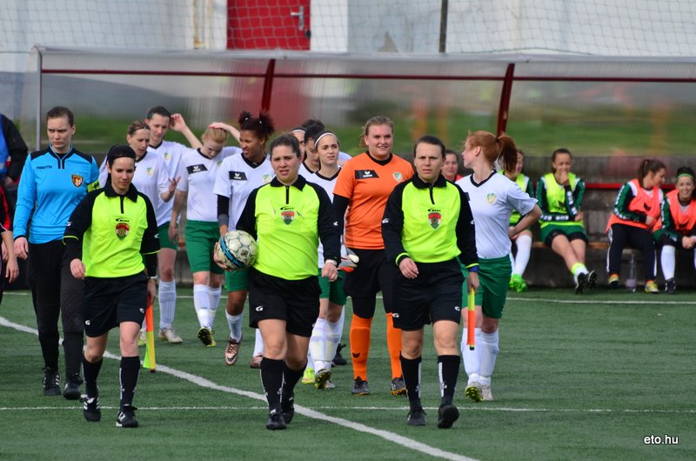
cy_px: 230
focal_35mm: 450
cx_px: 348
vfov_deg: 3.0
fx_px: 8683
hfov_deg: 4.6
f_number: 5.6
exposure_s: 1/640
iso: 200
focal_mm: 300
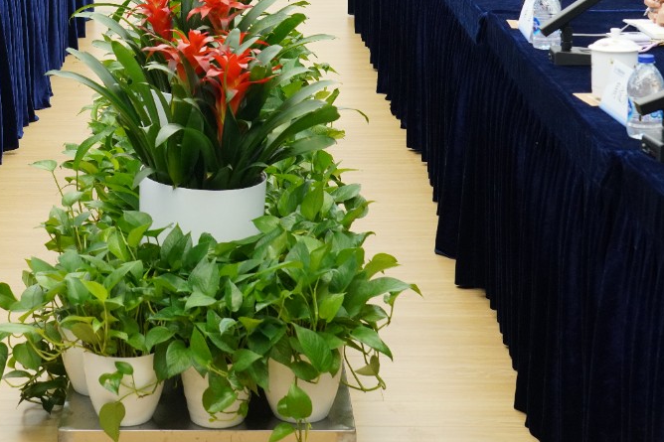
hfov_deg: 22.1
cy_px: 35
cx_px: 136
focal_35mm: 91
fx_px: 1678
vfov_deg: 14.8
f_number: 6.3
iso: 1600
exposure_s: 1/100
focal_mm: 38
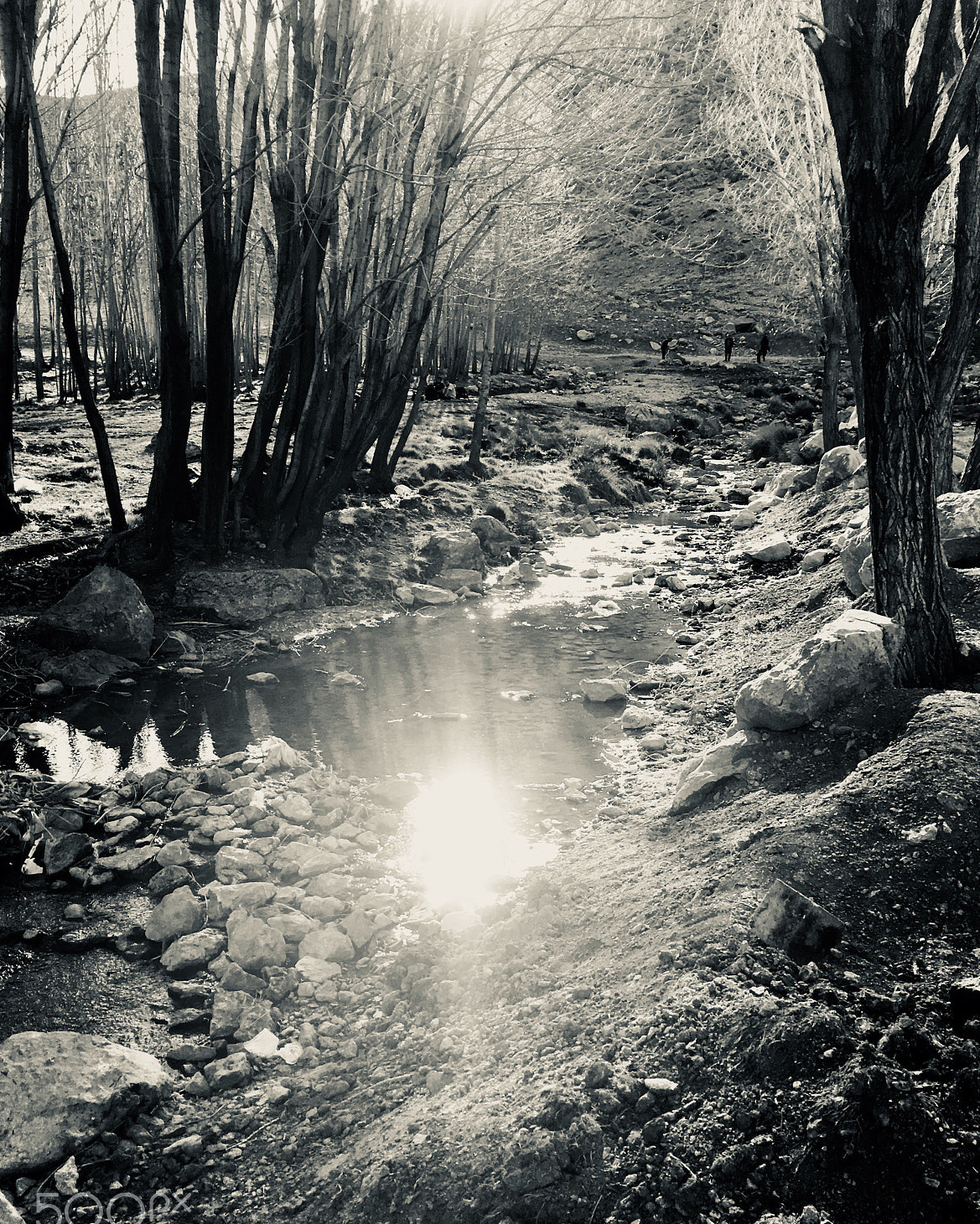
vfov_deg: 57.1
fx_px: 1124
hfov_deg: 47.1
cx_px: 486
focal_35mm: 31
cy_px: 652
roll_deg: -2.0
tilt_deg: -8.1
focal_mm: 4.15
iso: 25
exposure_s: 1/416
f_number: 2.2
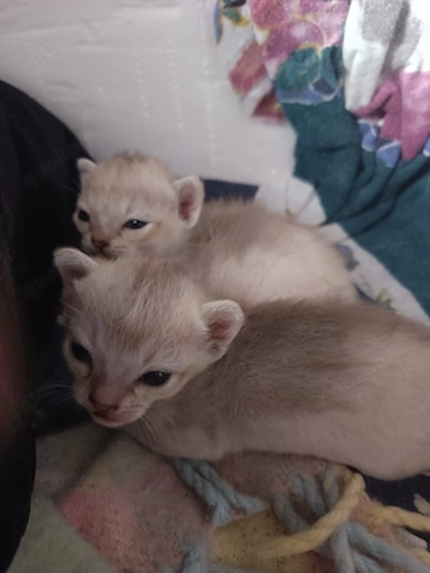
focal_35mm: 24
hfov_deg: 56.8
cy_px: 286
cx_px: 215
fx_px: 398
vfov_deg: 71.6
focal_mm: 5.31
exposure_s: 1/20
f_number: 1.7
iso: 3837
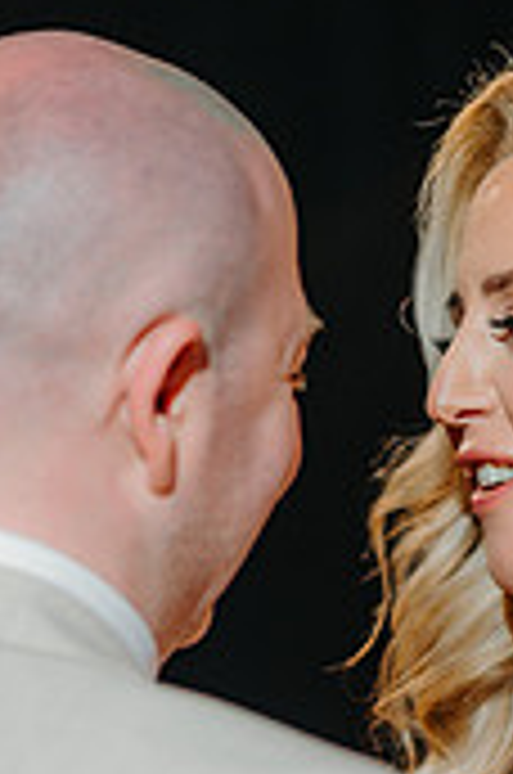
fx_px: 4786
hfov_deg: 6.1
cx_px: 225
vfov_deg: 9.2
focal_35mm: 223
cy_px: 878
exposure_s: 1/200
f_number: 2
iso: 200
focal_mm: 85
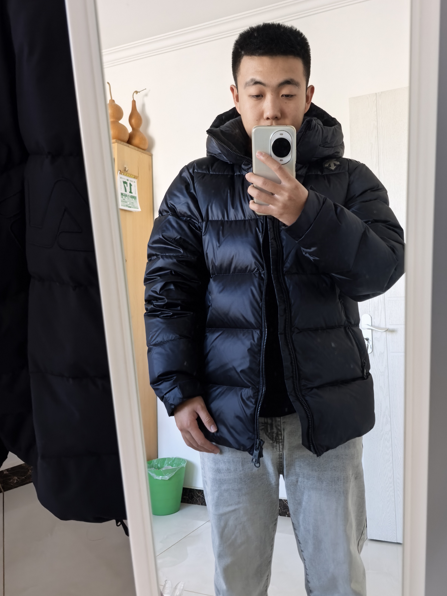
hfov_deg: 45.0
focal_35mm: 31
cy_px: 270
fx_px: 534
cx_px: 282
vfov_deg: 58.3
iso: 100
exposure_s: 1/100
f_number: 1.4
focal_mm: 5.75
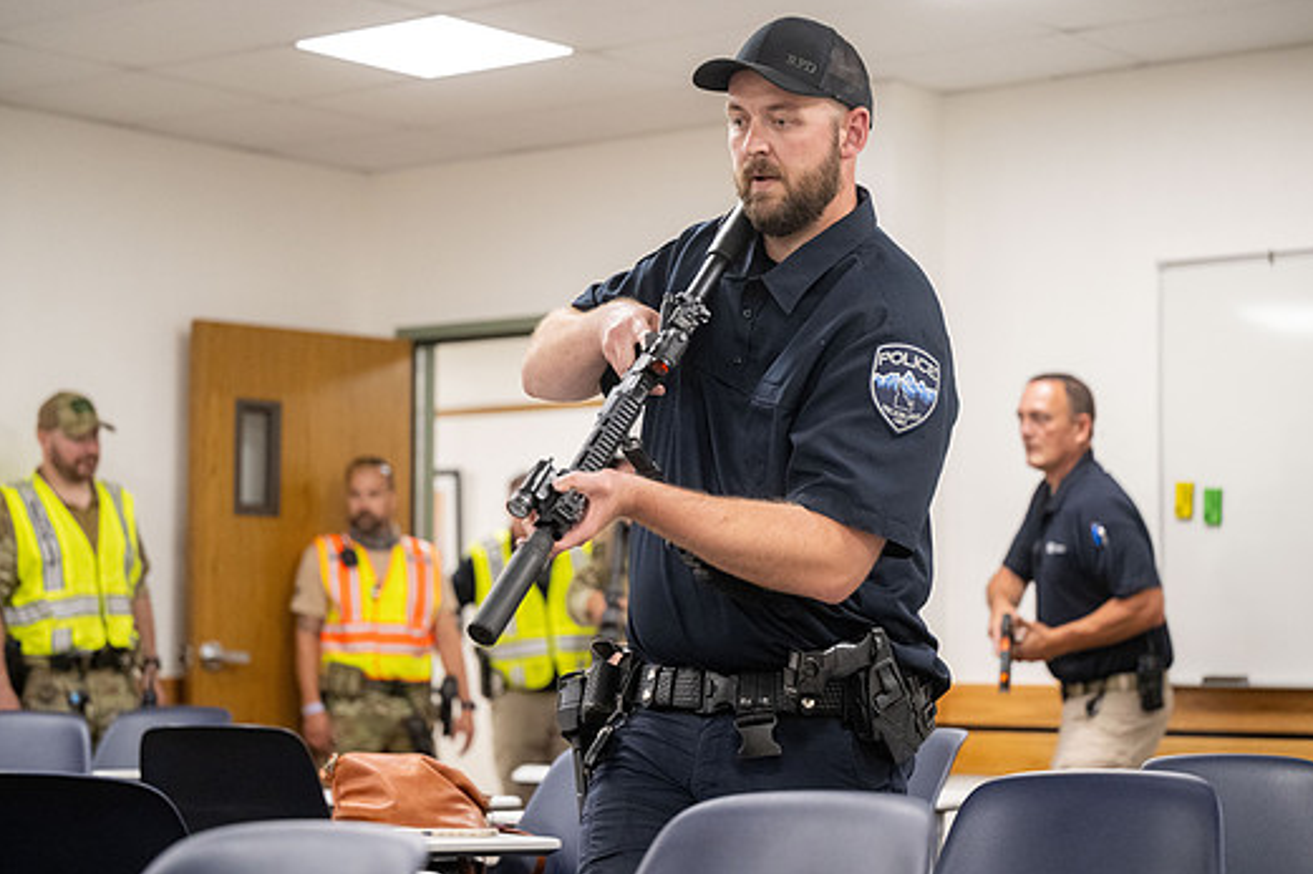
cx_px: 668
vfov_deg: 17.5
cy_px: 437
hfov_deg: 26.0
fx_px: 2844
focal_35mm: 78
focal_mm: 70
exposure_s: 1/400
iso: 3200
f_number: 2.8
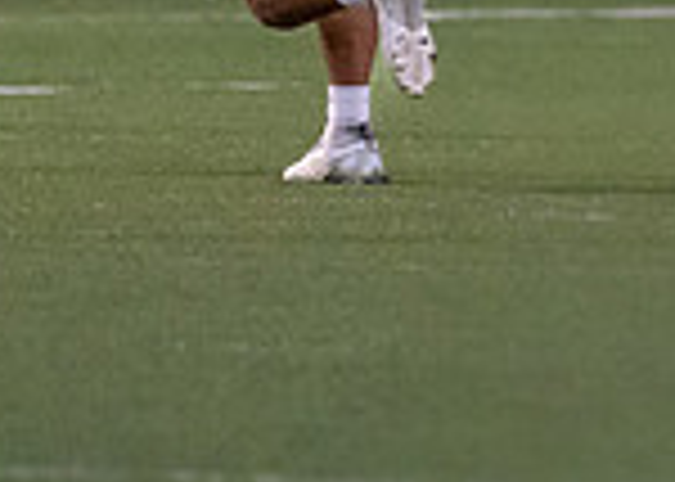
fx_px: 31100
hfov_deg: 1.2
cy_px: -161
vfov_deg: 0.9
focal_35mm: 1623
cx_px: 1456
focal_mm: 200
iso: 1600
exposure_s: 1/1000
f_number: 2.8
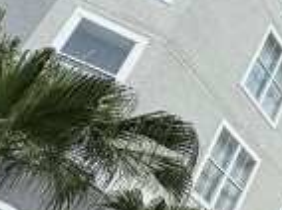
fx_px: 642
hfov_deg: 12.9
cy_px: 200
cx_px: 771
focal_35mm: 79
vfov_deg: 18.2
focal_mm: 2.22
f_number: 2.2
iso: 40
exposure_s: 1/770
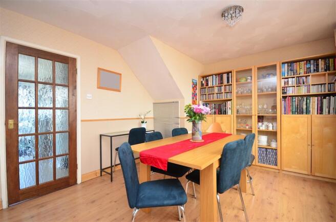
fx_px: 140
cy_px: 111
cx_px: 168
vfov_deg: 77.0
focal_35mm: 15
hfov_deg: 100.5
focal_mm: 10
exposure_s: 1/10
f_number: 5
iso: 200
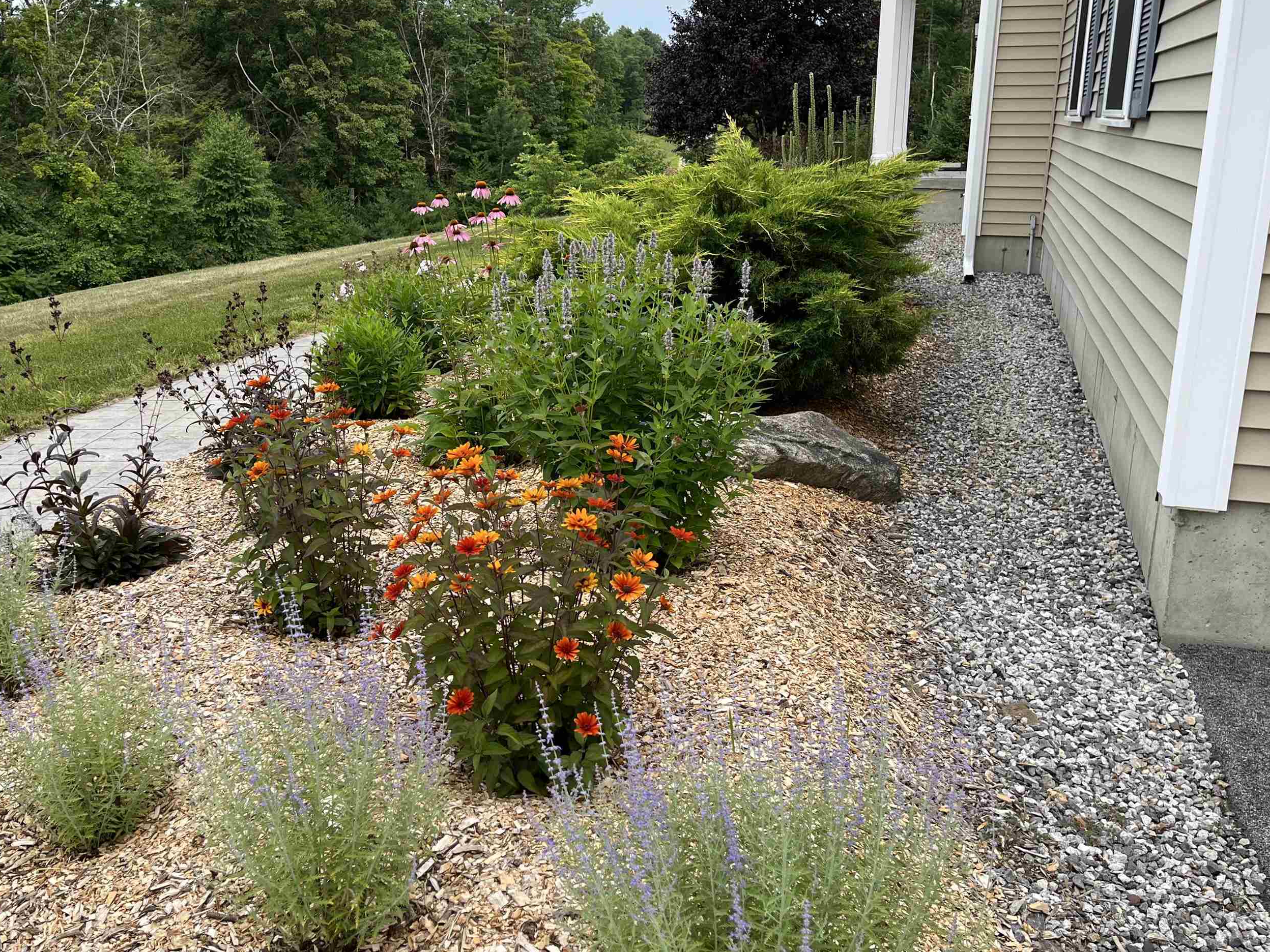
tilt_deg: -13.9
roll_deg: +0.0
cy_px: 407
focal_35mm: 32
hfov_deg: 56.7
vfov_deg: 44.0
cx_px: 563
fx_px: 1174
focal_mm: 5.1
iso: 50
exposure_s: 1/1018
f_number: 1.6
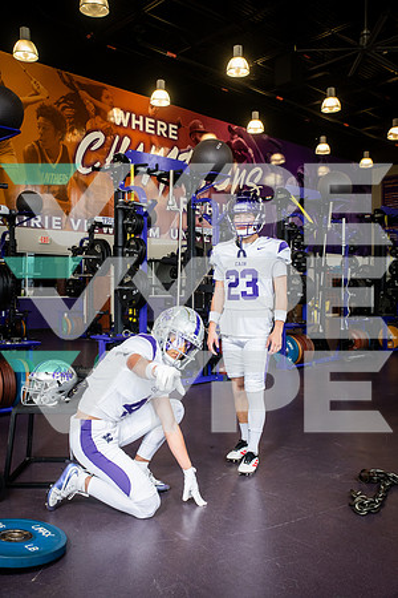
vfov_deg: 55.8
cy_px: 299
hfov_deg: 38.9
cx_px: 199
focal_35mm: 34
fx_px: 564
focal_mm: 34
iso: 800
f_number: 7.1
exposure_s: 1/250
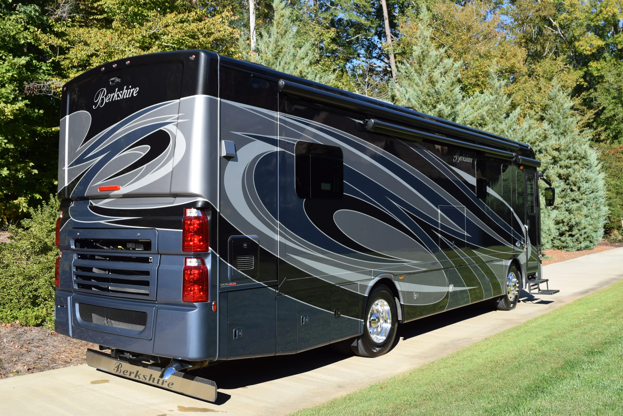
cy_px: 208
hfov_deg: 53.1
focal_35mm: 36
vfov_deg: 36.9
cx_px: 312
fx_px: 623
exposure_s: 1/250
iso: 200
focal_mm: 24
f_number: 8
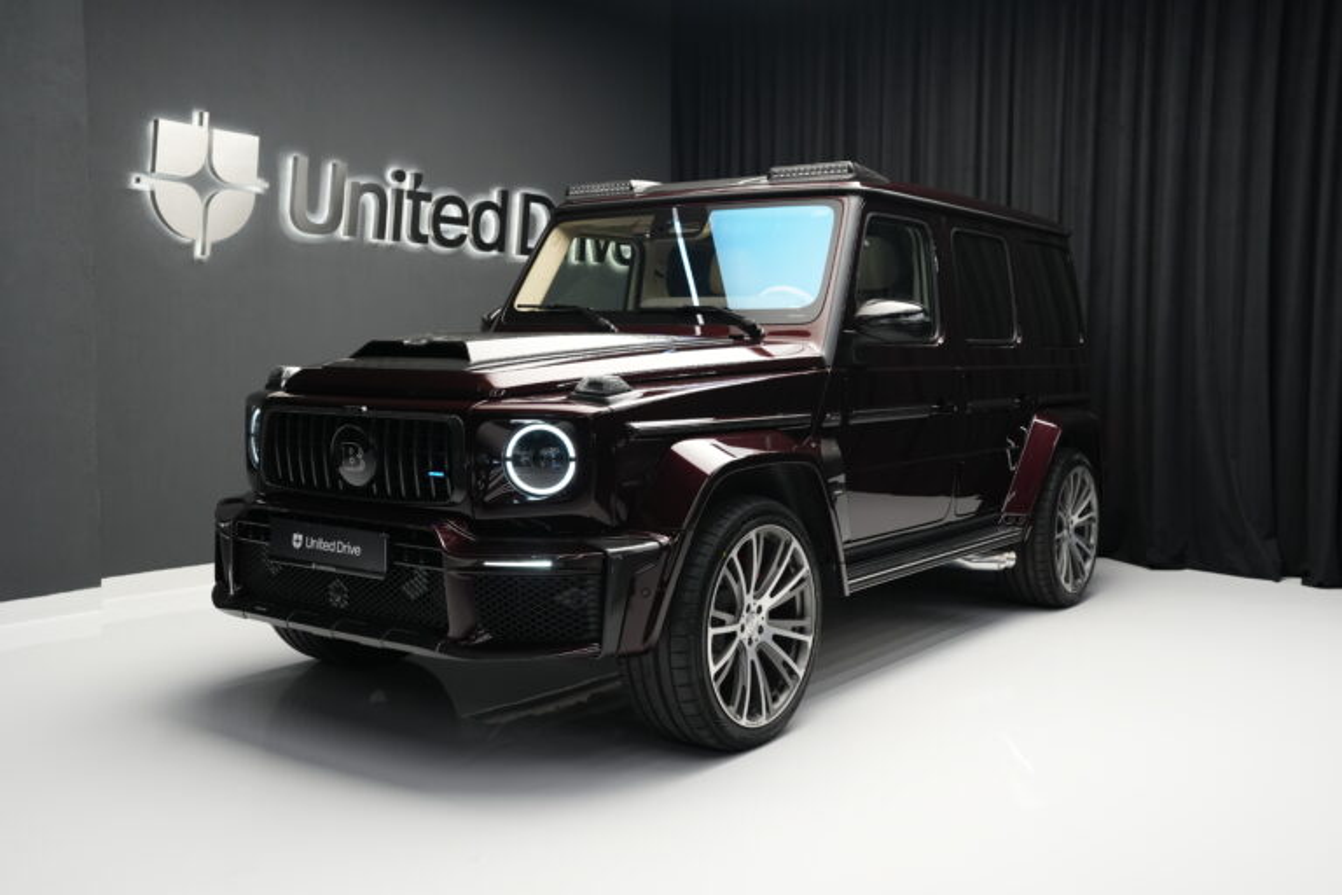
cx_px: 671
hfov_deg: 54.4
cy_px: 448
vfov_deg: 37.9
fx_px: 1305
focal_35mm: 35
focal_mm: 35
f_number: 4
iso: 1250
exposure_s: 1/30
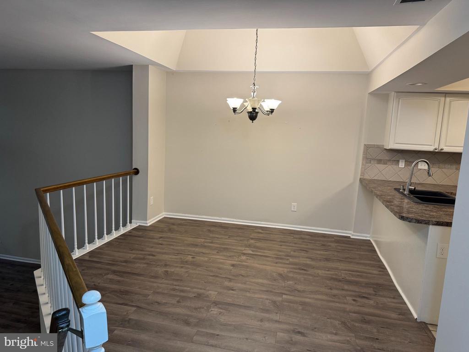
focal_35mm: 24
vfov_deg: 56.8
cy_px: 176
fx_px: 325
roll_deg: -3.1
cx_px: 234
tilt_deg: -8.1
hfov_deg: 71.6
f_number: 1.78
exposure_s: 1/60
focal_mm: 6.76
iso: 160
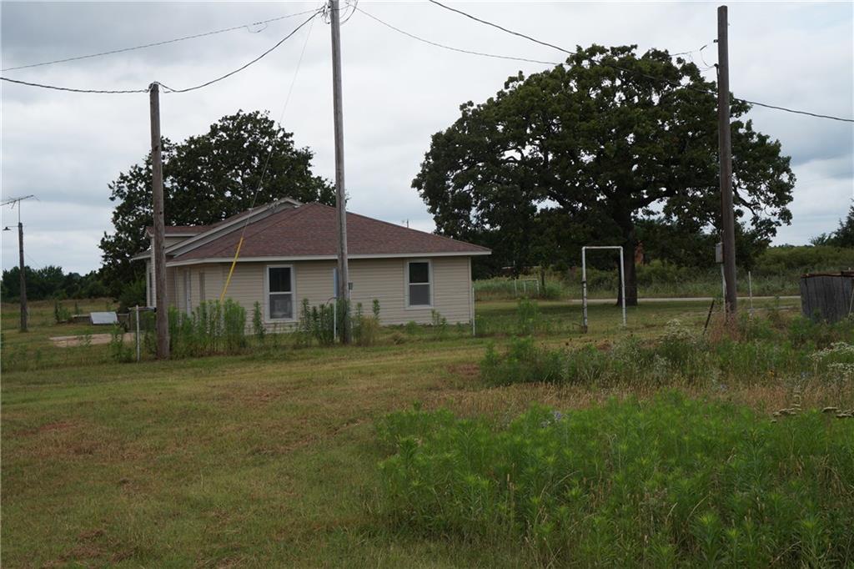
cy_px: 284
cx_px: 427
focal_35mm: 44
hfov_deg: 45.0
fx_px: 1032
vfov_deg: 30.8
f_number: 11
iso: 100
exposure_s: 1/125
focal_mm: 29
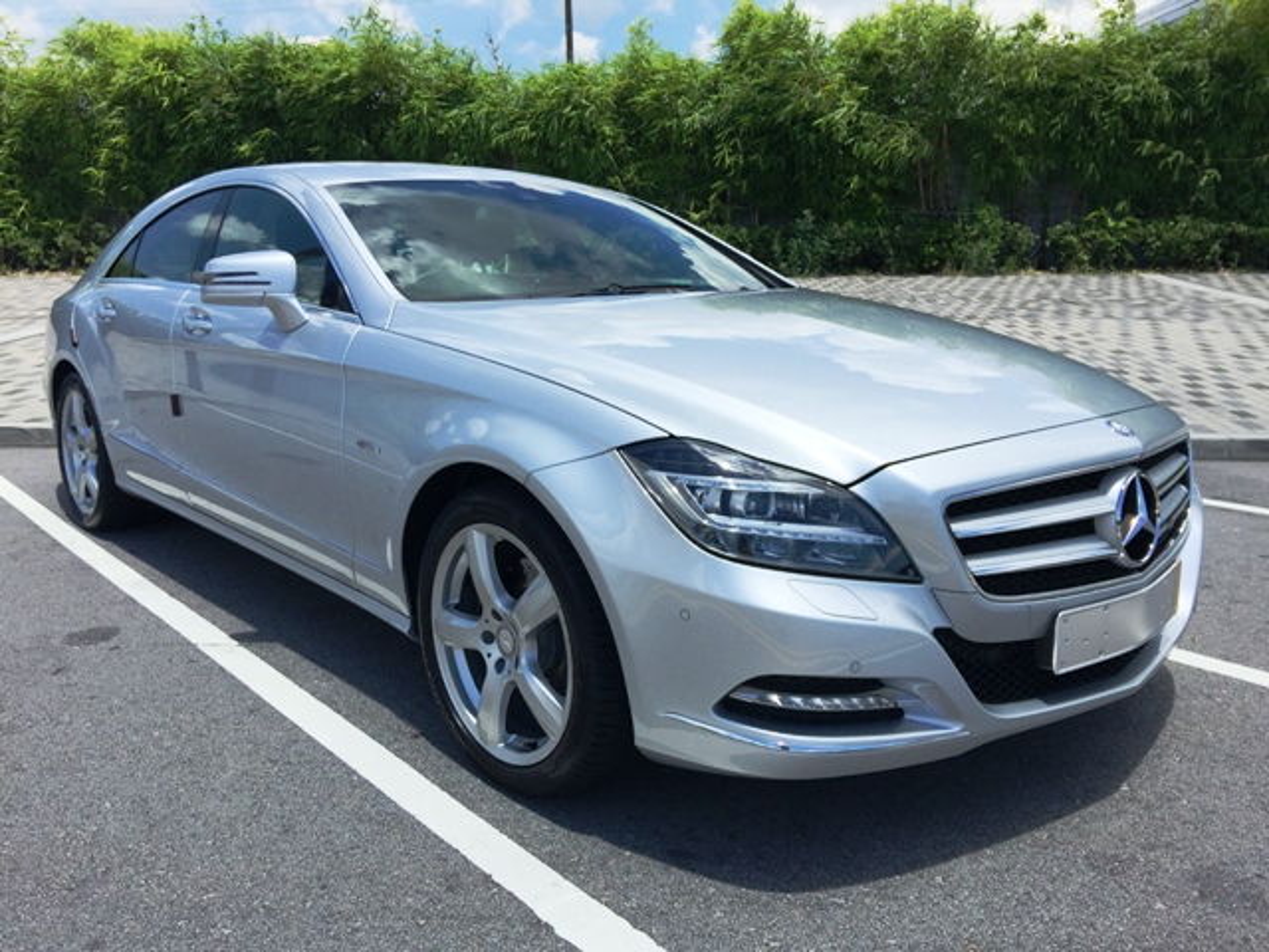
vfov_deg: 48.2
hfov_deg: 61.7
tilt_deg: -12.8
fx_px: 1063
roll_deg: -1.0
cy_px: 476
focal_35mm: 29
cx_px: 634
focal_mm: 4.15
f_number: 2.2
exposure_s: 1/3597
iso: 32
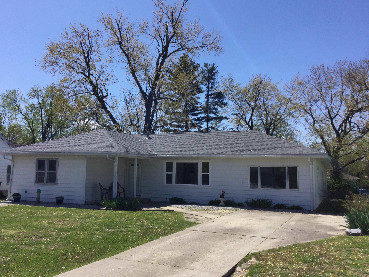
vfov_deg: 42.9
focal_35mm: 33
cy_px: 140
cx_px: 175
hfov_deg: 55.3
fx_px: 352
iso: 25
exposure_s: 1/1314
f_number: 2.4
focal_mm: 3.3
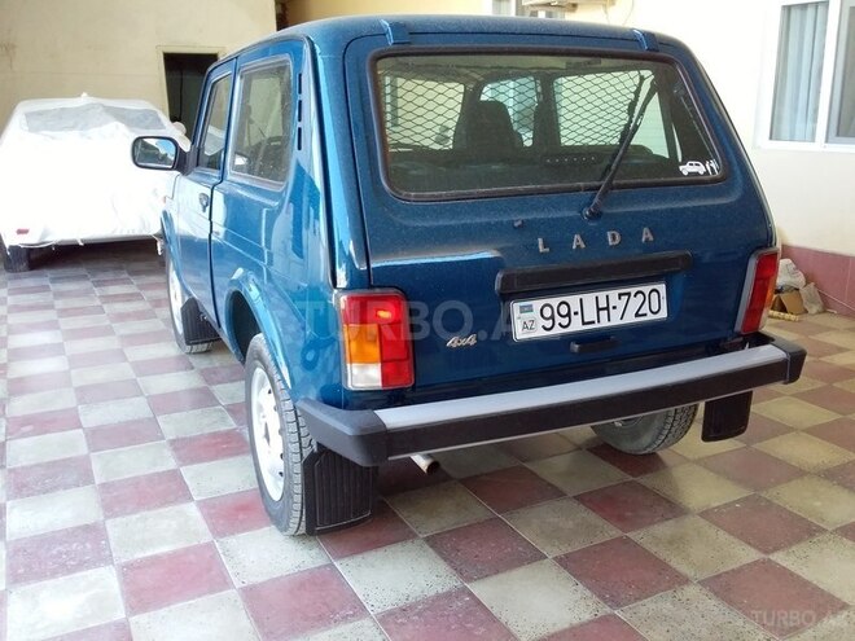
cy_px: 320
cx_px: 428
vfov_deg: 45.4
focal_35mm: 31
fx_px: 766
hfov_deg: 58.4
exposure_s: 1/50
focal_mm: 3.3
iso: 64
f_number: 2.2
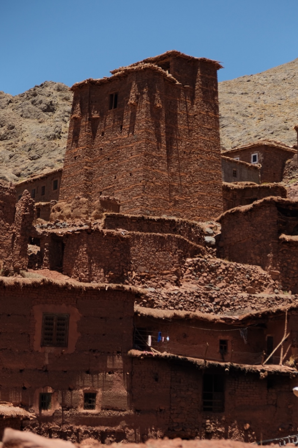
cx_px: 149
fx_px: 944
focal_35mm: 76
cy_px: 224
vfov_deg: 26.7
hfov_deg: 17.9
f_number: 4
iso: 160
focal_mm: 50.5
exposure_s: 1/900
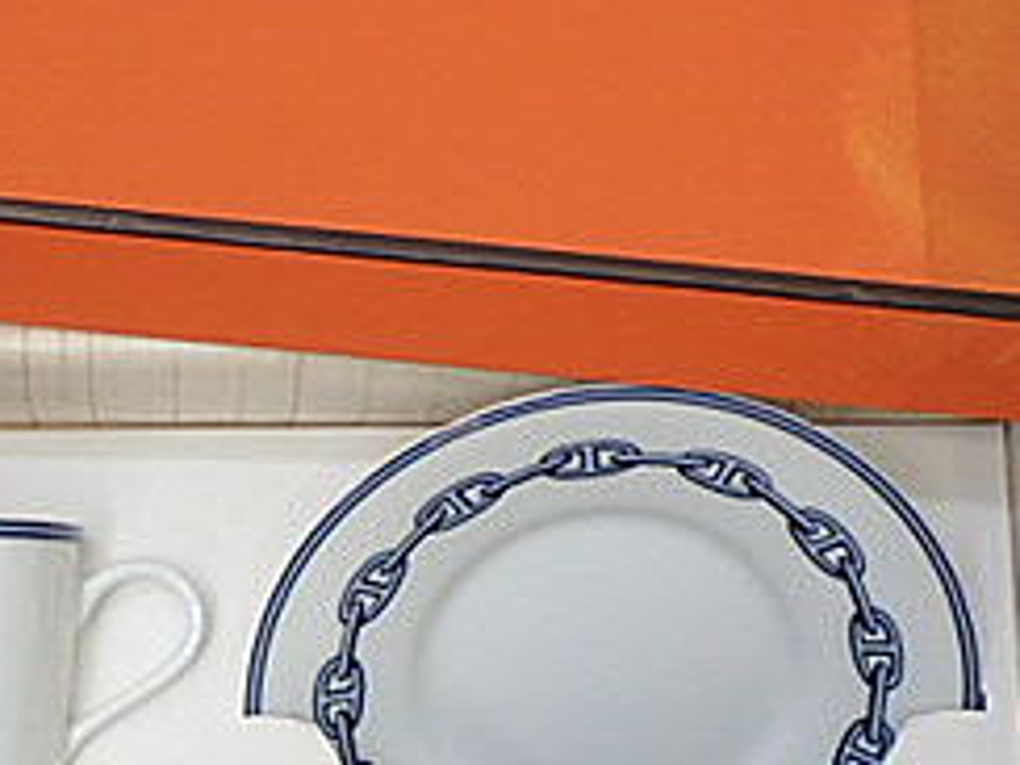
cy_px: 564
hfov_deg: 18.7
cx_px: 318
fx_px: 3094
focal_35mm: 105
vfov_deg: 14.0
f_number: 2.8
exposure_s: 1/80
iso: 160
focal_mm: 7.34
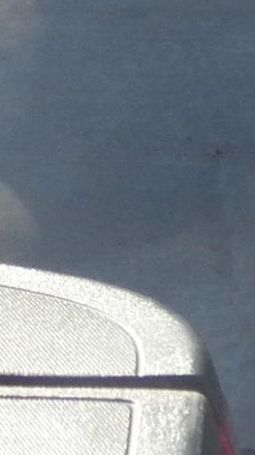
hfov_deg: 5.8
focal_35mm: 208
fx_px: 2504
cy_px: -580
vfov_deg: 9.4
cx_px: 250
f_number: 4
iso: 125
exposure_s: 1/640
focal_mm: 4.9
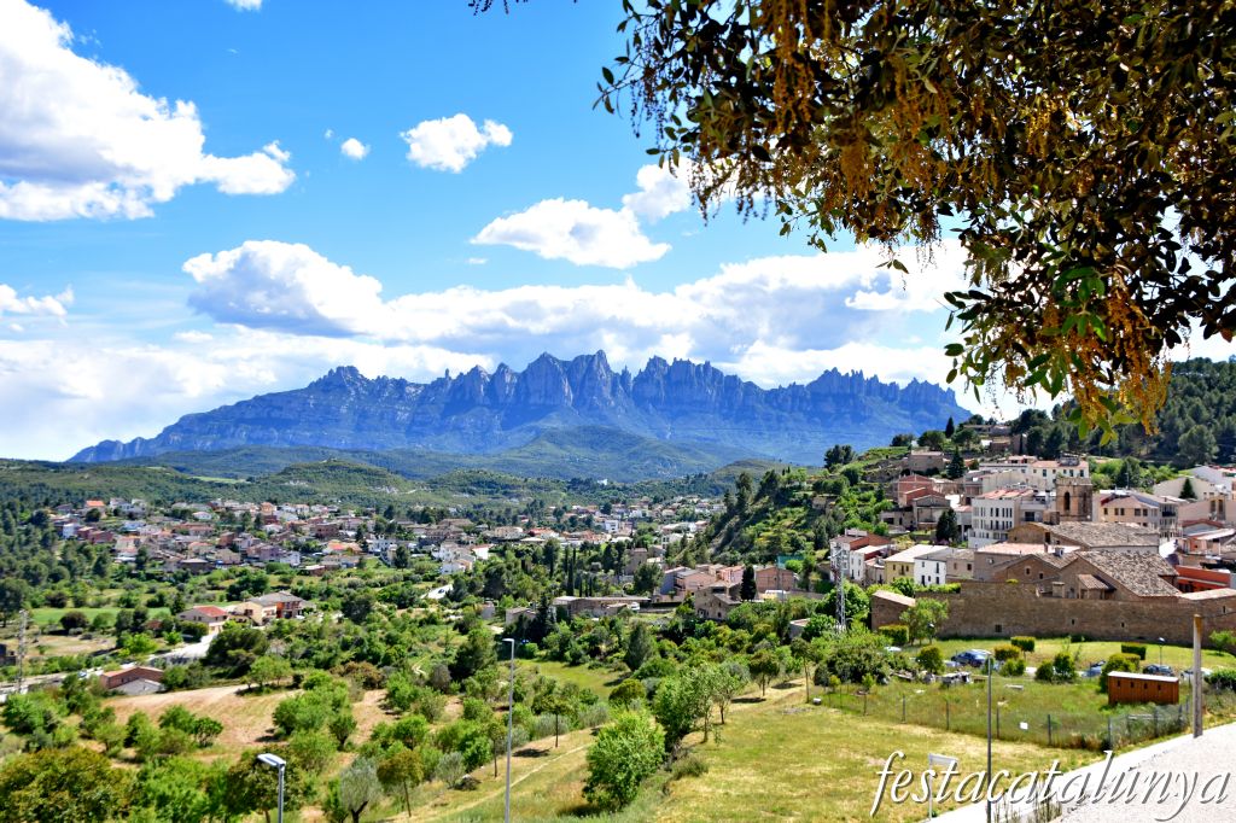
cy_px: 412
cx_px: 618
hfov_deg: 53.1
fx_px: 1236
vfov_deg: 36.8
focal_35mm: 36
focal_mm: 24
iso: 200
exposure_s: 1/320
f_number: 9
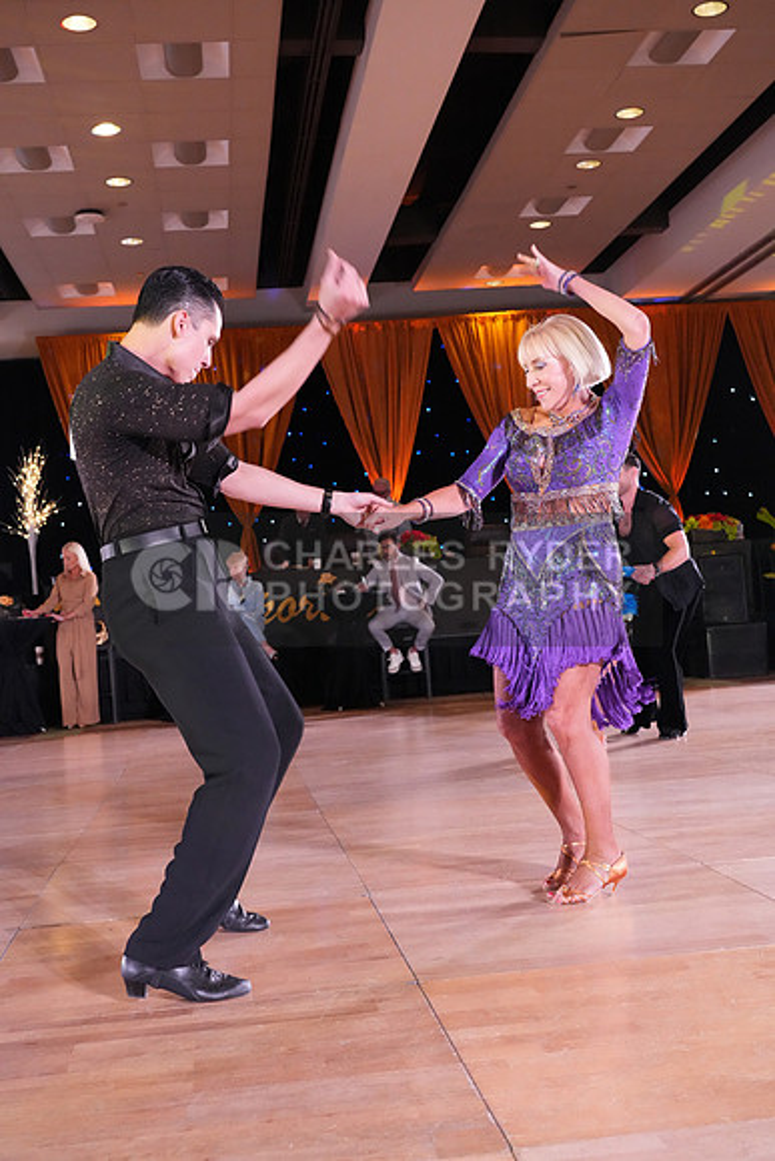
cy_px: 580
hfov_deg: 32.6
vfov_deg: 47.4
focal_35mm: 41
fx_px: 1323
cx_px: 388
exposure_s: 1/250
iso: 8000
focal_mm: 41
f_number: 6.3
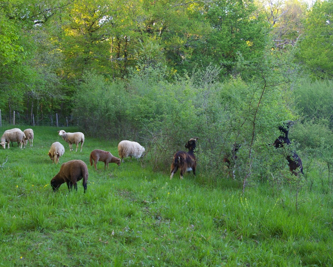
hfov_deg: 35.5
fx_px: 518
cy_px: 134
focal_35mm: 53
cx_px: 138
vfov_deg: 28.8
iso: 400
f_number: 5.6
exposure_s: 1/60
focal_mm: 31
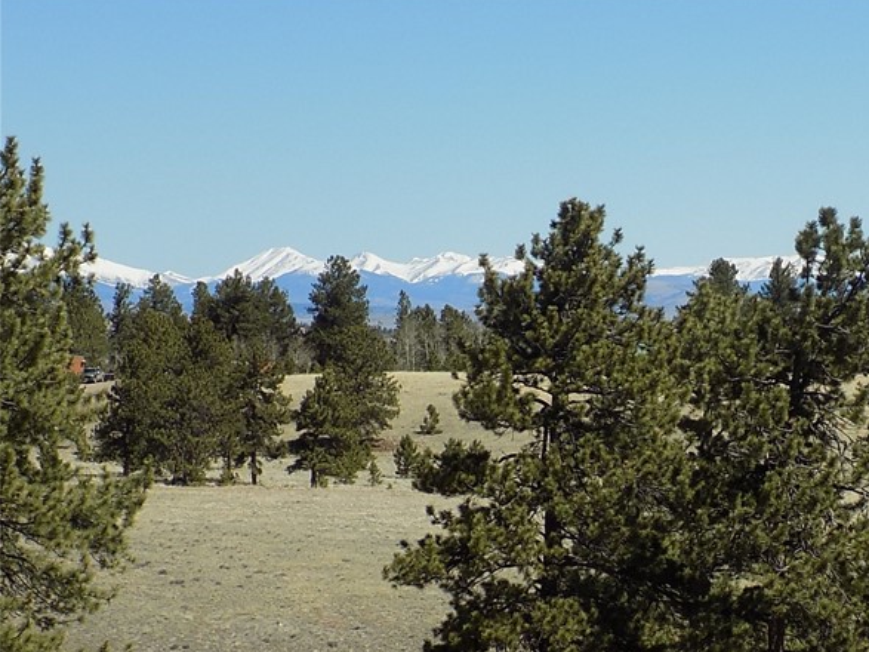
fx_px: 3765
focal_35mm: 150
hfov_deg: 13.1
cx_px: 756
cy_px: 563
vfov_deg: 9.9
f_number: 4.4
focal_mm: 15.3
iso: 80
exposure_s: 1/640
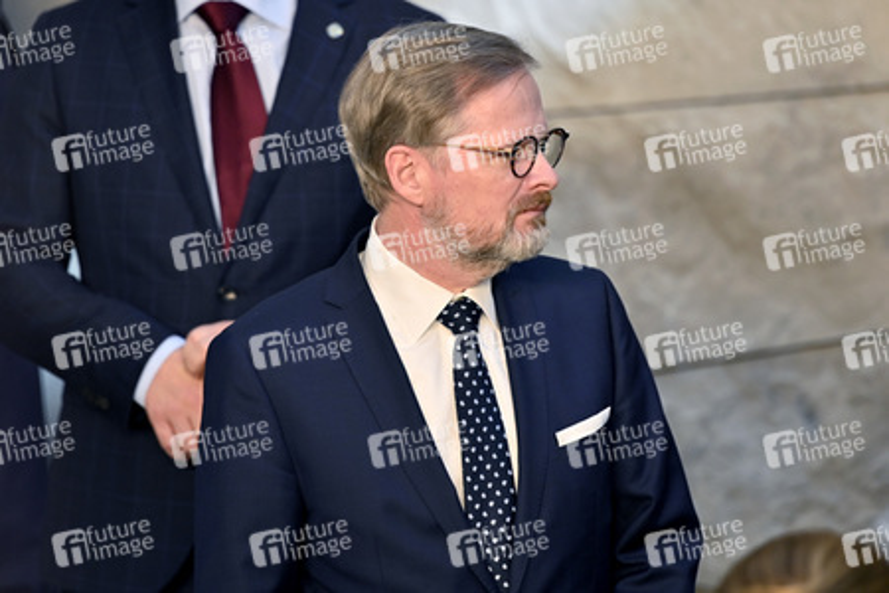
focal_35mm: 200
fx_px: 4939
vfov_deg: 6.9
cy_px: 296
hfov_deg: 10.3
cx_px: 444
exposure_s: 1/400
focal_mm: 200
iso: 400
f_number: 2.8
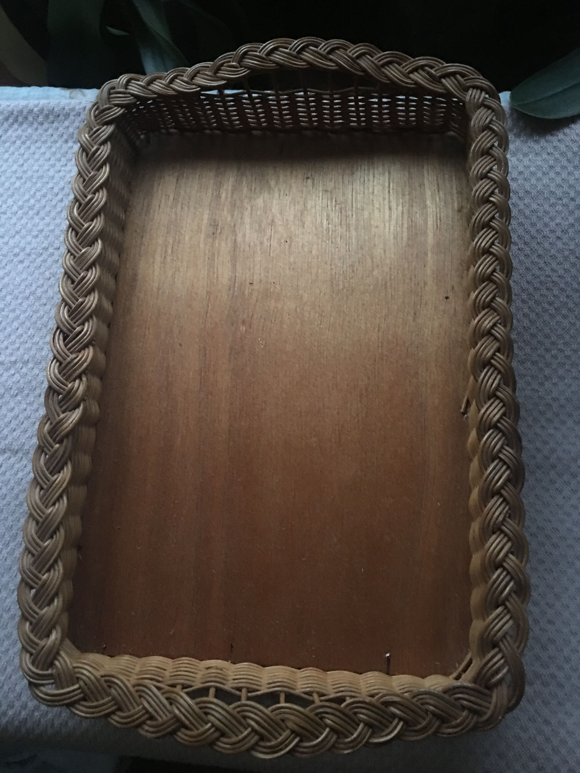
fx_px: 648
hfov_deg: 48.2
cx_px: 290
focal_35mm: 29
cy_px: 386
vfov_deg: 61.7
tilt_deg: -74.0
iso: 125
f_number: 2.2
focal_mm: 4.15
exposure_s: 1/4
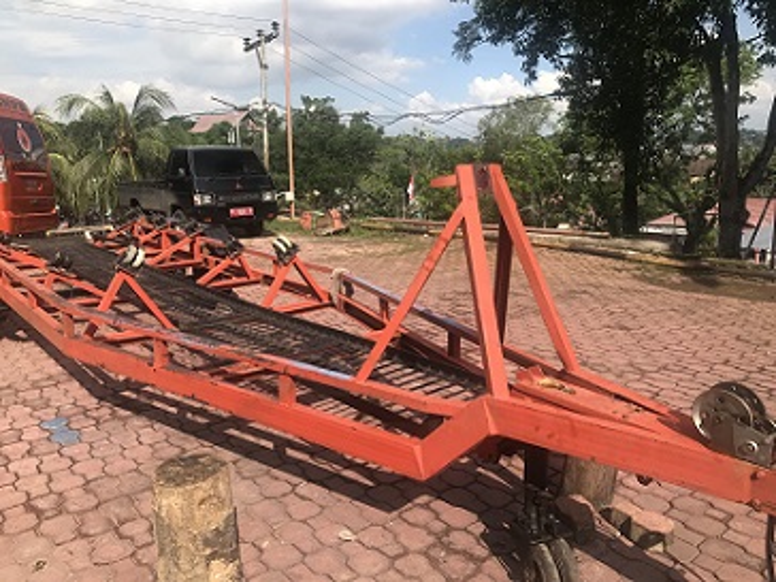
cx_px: 388
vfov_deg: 49.7
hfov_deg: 63.4
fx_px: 628
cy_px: 291
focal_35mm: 28
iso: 20
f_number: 1.8
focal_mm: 3.99
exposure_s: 1/2283
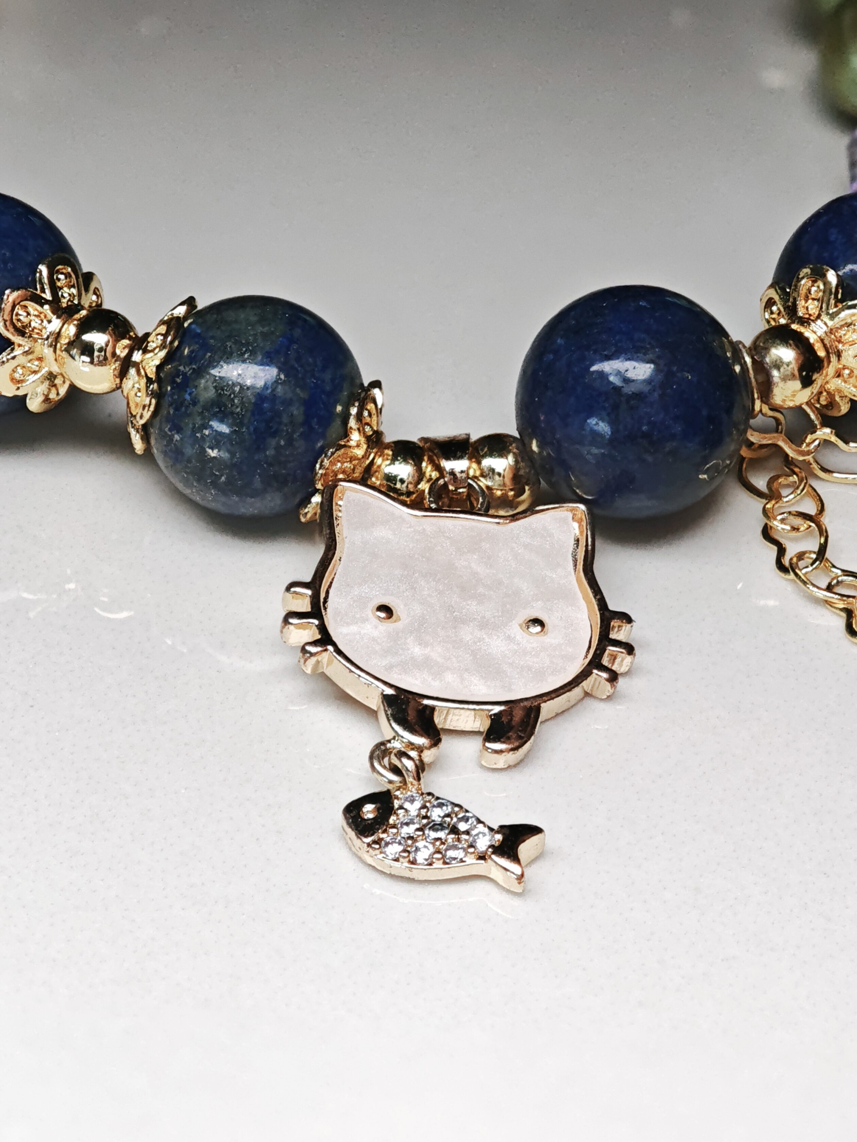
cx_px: 428
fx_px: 3301
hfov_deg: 14.8
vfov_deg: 19.6
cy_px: 571
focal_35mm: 100
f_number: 1.8
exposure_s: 1/1108
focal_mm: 11.5
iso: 250
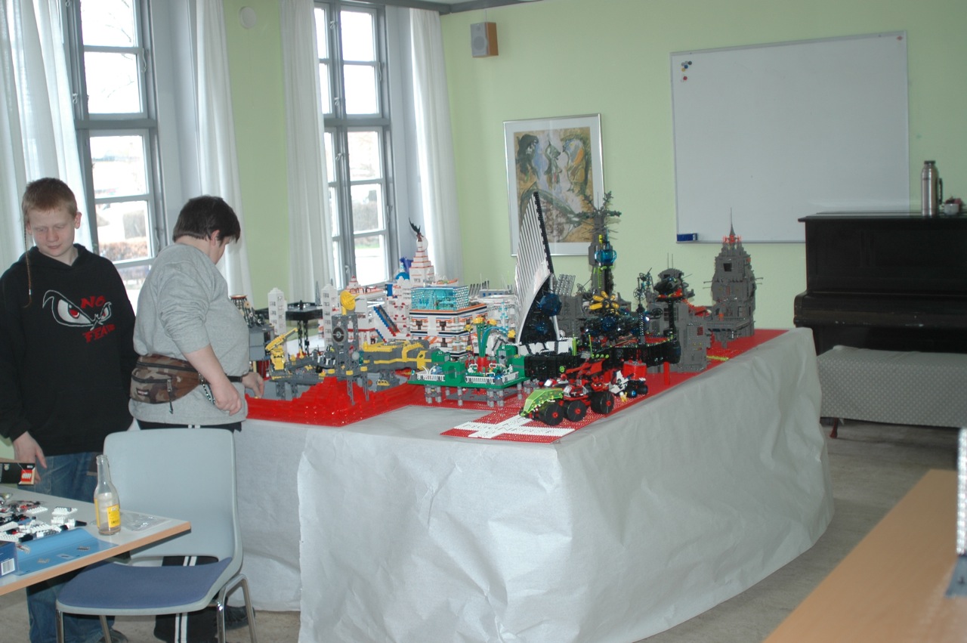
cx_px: 484
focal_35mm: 42
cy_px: 322
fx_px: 1127
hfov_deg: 46.4
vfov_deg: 31.8
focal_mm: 28
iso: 200
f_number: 2.8
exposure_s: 1/60
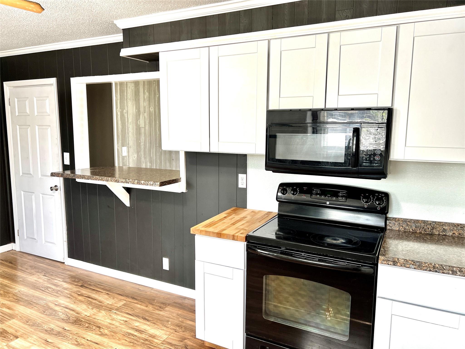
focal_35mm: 26
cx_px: 232
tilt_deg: -8.3
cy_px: 174
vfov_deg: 53.1
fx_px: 349
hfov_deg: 67.3
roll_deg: -0.5
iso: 64
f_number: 1.5
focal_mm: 5.7
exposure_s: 1/60
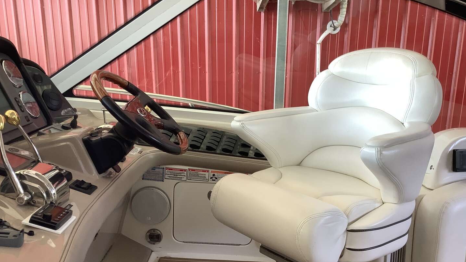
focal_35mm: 34
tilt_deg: -15.7
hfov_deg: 58.0
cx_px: 234
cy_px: 175
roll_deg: +0.1
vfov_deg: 34.3
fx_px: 420
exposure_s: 1/60
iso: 64
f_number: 2.4
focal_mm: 3.3
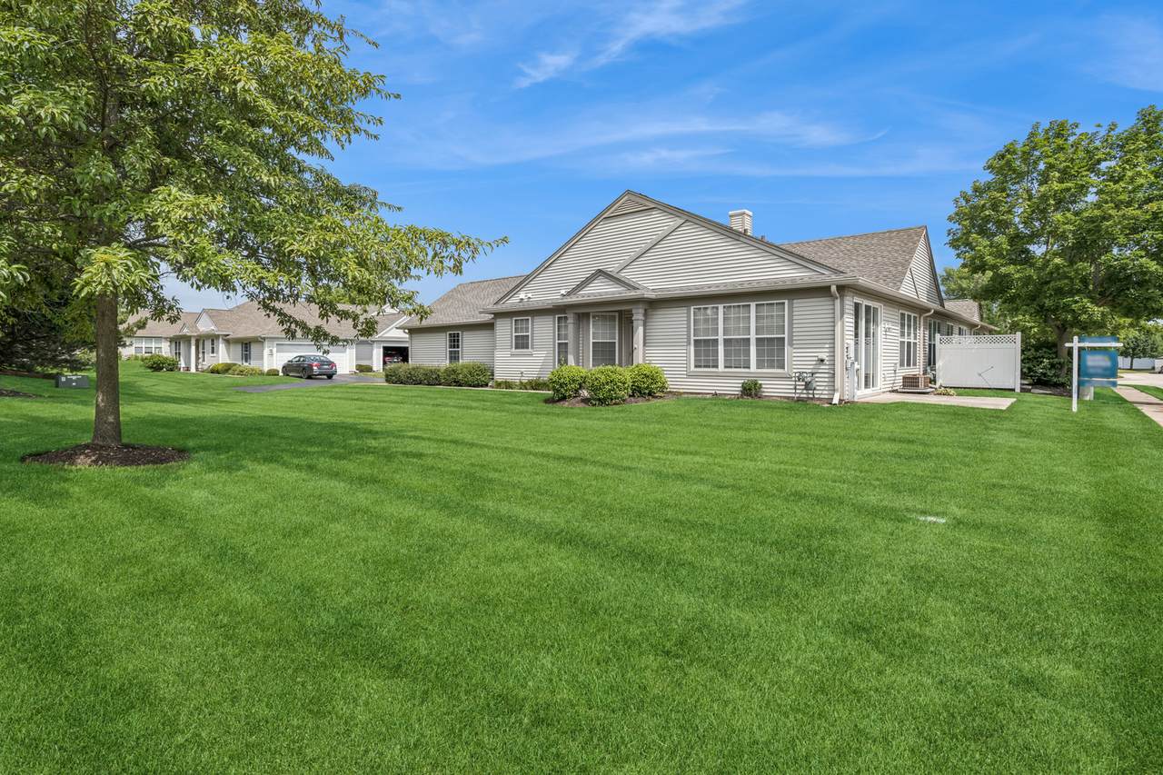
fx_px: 581
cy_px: 388
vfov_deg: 67.4
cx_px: 582
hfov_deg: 90.0
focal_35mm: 18
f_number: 8
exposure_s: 1/500
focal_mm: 18
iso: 200
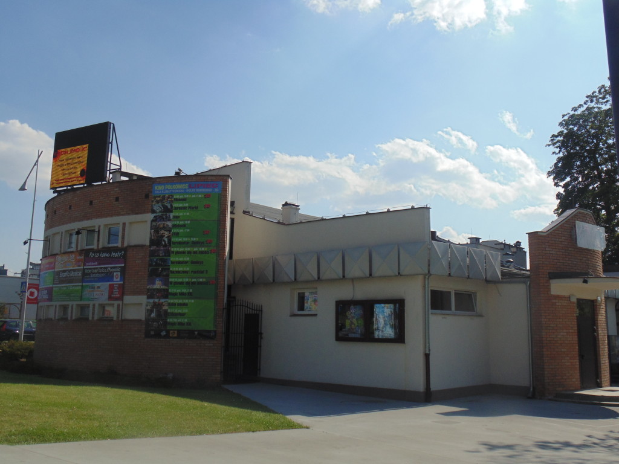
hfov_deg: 54.0
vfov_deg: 41.8
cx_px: 310
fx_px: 608
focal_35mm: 34
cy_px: 232
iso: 80
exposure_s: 1/200
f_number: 10.7
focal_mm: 6.2
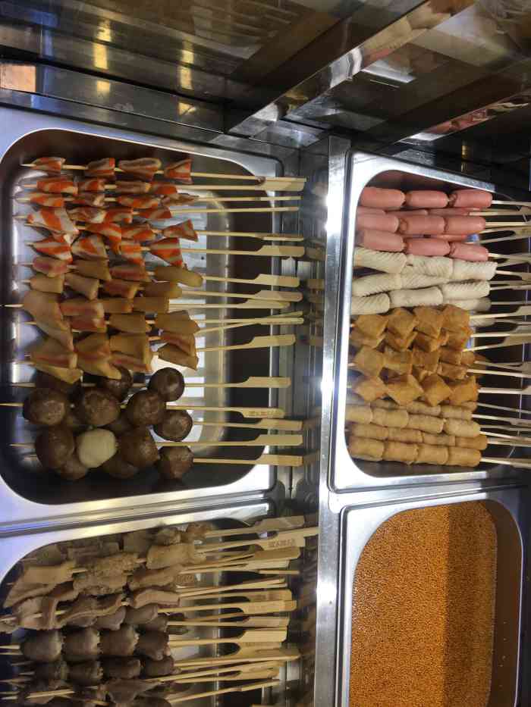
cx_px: 266
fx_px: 593
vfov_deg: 61.7
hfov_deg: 48.2
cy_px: 354
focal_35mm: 29
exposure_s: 1/50
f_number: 2.2
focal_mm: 4.15
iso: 25
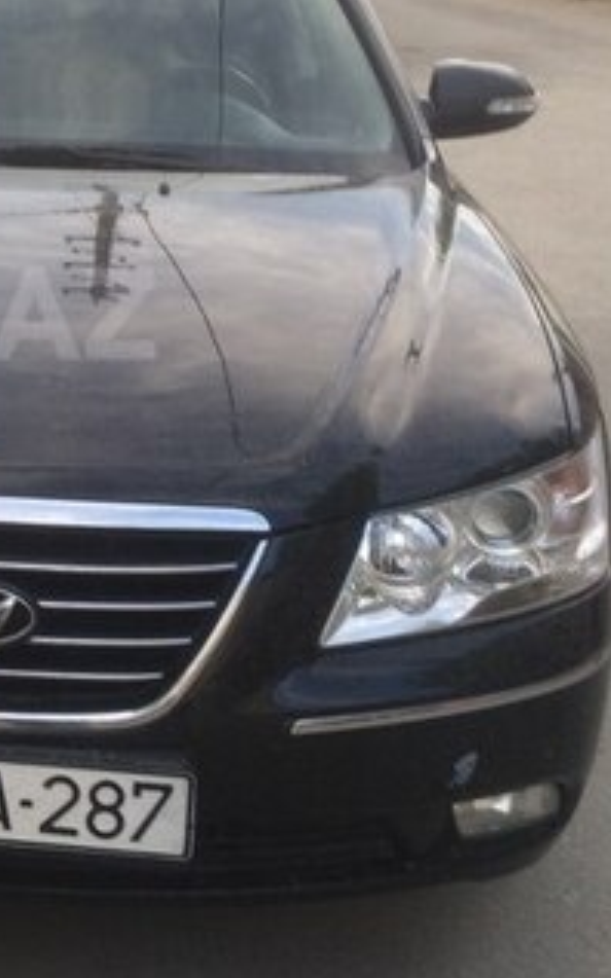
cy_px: 313
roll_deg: -0.3
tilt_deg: -17.5
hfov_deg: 19.0
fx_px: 1706
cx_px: -160
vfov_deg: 31.7
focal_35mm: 64
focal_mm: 4.15
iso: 40
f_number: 2.2
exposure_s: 1/100
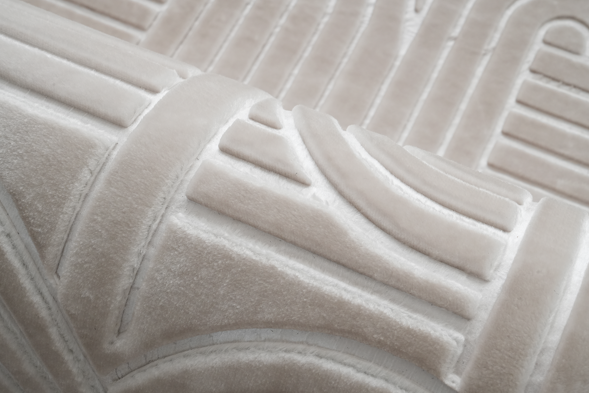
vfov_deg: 21.6
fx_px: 1031
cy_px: 196
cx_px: 295
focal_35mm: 63
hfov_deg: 31.9
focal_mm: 62
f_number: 16
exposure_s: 1/100
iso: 1000
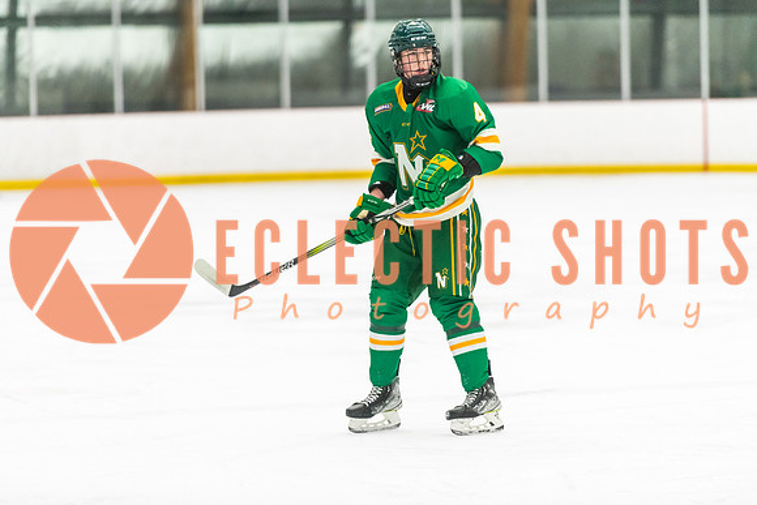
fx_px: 4206
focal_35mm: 200
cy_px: 252
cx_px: 378
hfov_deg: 10.3
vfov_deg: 6.9
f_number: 2.8
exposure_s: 1/800
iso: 3200
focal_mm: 200
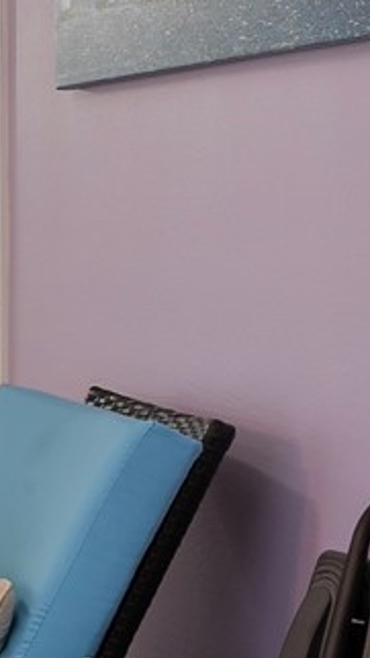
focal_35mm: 106
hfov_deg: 9.2
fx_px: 1850
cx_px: -728
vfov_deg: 20.1
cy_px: 251
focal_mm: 15
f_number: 5.6
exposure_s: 1/6
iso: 125
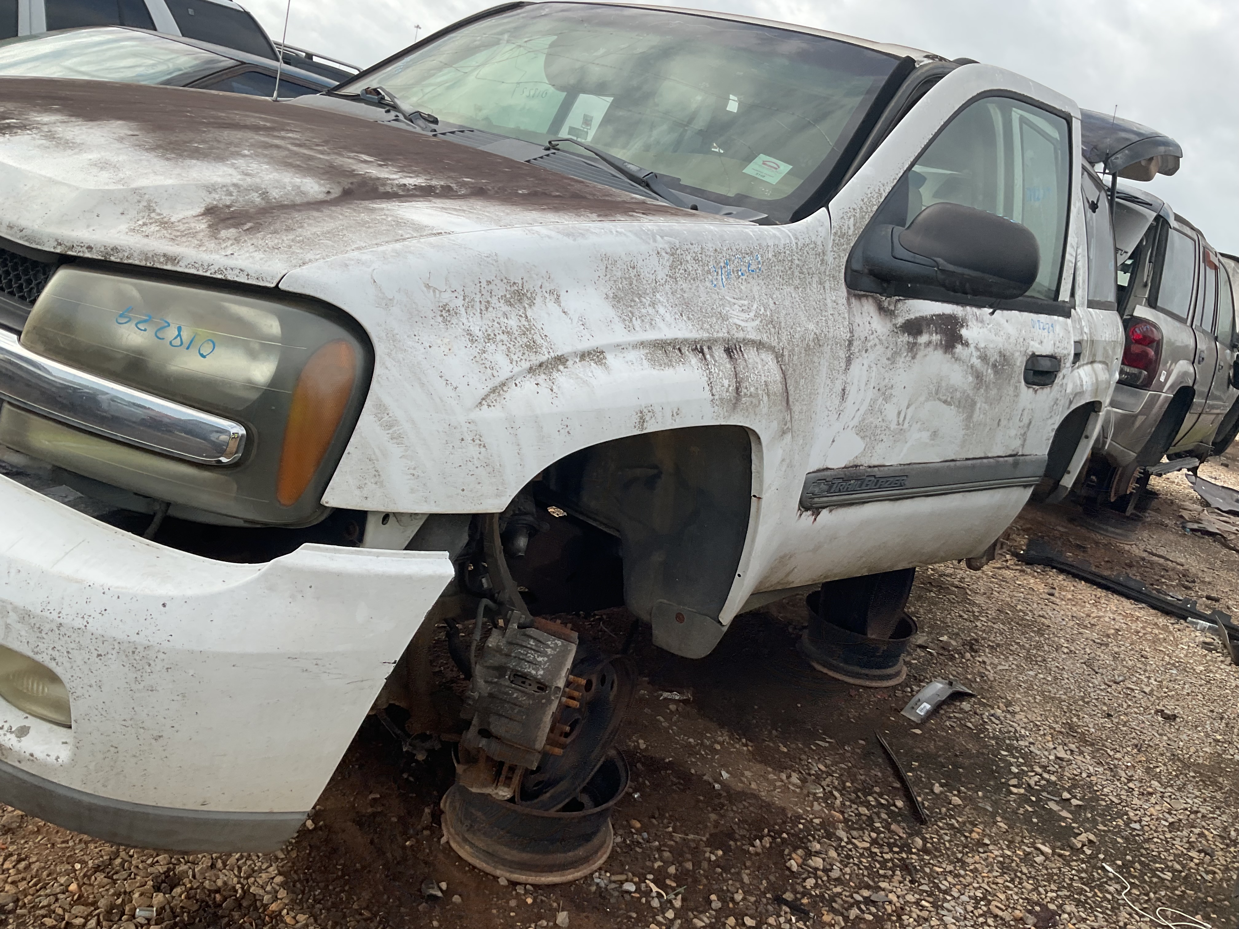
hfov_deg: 61.7
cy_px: 464
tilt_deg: -11.1
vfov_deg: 48.2
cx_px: 620
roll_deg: -9.7
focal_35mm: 29
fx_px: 1038
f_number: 1.8
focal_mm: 3
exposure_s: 1/978
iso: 16
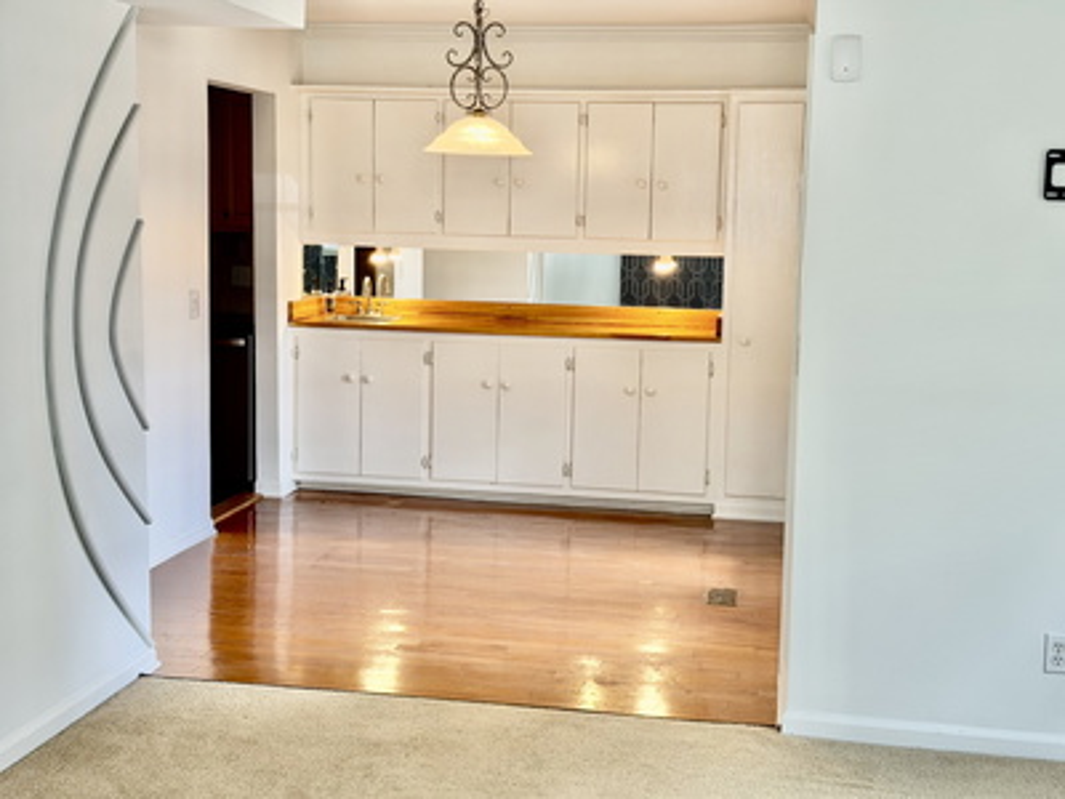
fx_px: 1477
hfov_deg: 39.7
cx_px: 532
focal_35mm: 48
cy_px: 400
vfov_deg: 30.3
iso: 125
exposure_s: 1/120
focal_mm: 6.76
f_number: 1.78
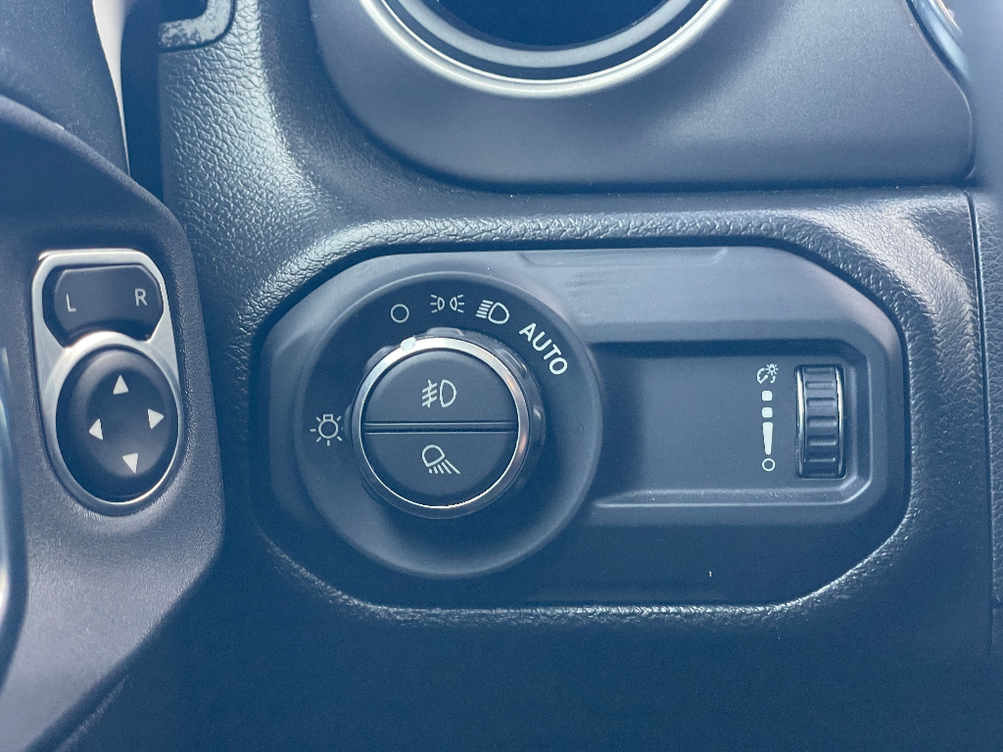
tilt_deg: -5.8
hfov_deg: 36.8
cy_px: 376
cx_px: 502
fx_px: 1507
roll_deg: +1.5
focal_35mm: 52
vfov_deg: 28.0
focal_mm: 6
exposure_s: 1/122
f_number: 2
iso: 200
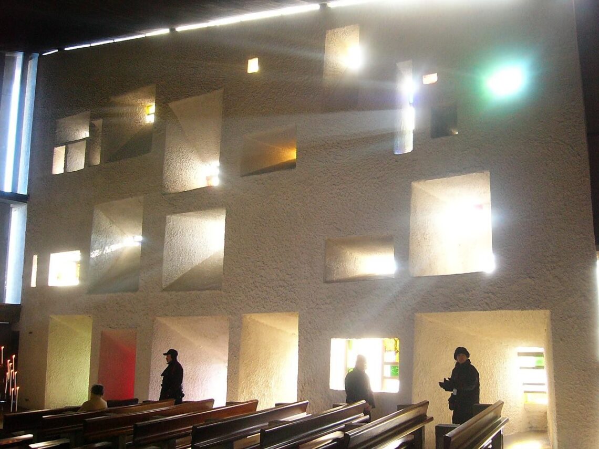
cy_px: 224
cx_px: 300
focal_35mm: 35
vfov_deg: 40.7
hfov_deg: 52.6
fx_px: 606
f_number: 2.8
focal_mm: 5.8
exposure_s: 1/30
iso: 200
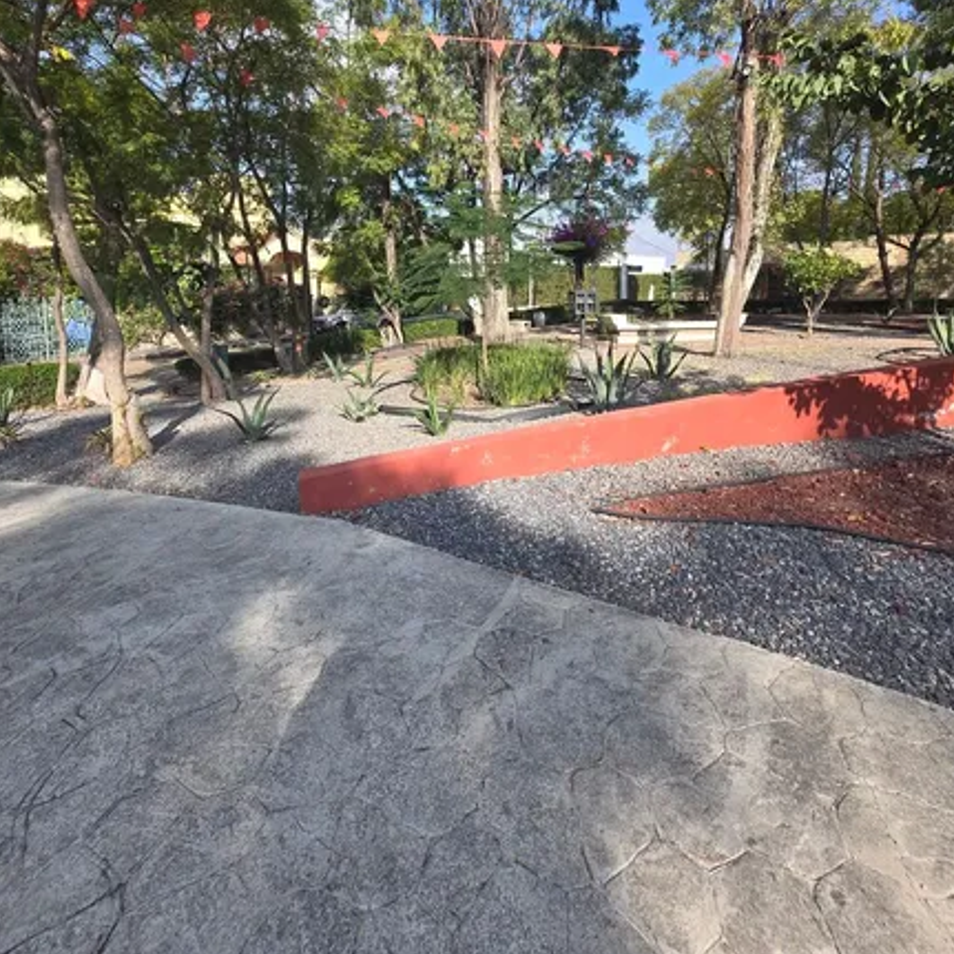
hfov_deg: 87.4
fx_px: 499
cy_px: 308
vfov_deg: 84.0
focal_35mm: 16
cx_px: 478
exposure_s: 1/662
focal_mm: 1.7
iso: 25
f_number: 2.2
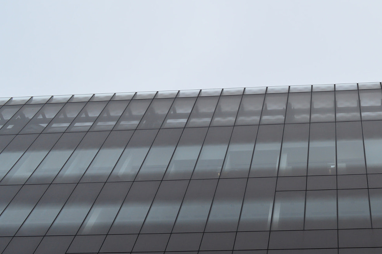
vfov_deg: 27.4
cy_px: 151
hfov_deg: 38.9
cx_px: 304
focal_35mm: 49
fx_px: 519
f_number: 8
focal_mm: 20
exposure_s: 1/200
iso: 200
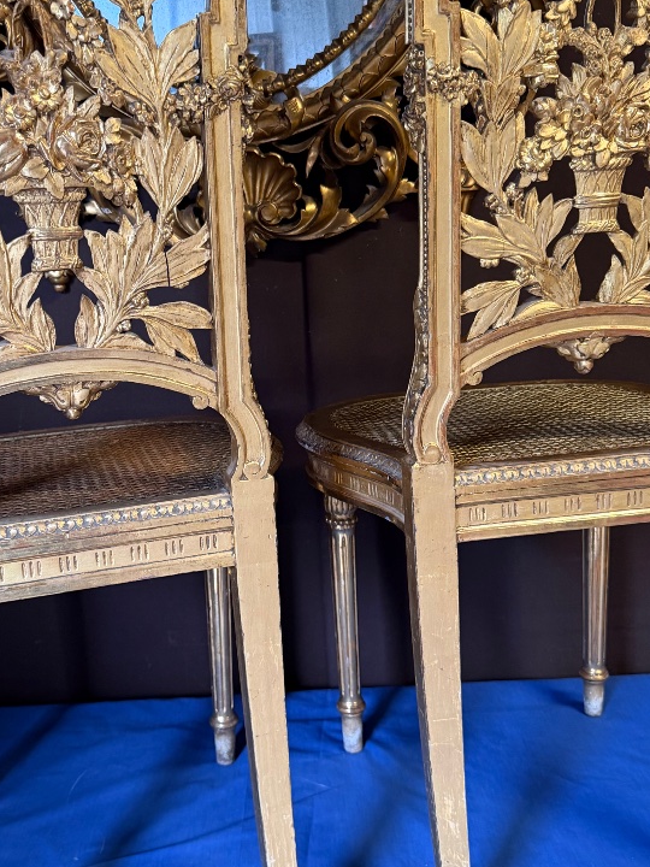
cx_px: 291
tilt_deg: -10.8
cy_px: 374
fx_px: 1001
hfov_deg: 35.9
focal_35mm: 40
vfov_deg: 46.7
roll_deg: +2.7
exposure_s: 1/50
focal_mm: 6.76
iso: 320
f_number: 1.78
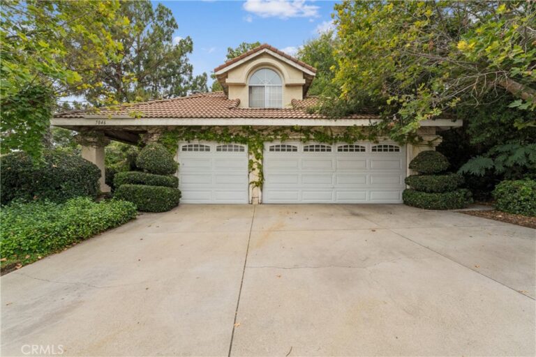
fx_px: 243
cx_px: 268
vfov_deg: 72.7
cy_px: 178
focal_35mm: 16
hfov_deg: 95.7
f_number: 22
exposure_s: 1/20
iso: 100
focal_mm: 16.3
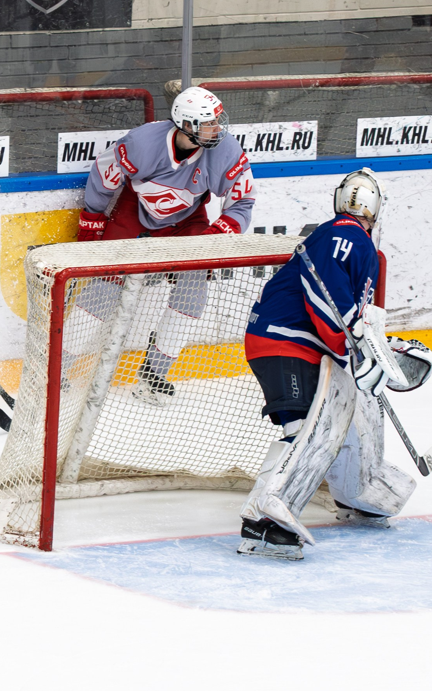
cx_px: -36
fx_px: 7760
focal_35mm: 412
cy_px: 299
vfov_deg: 5.1
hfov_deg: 3.2
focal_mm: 120
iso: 2000
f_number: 4
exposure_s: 1/1000
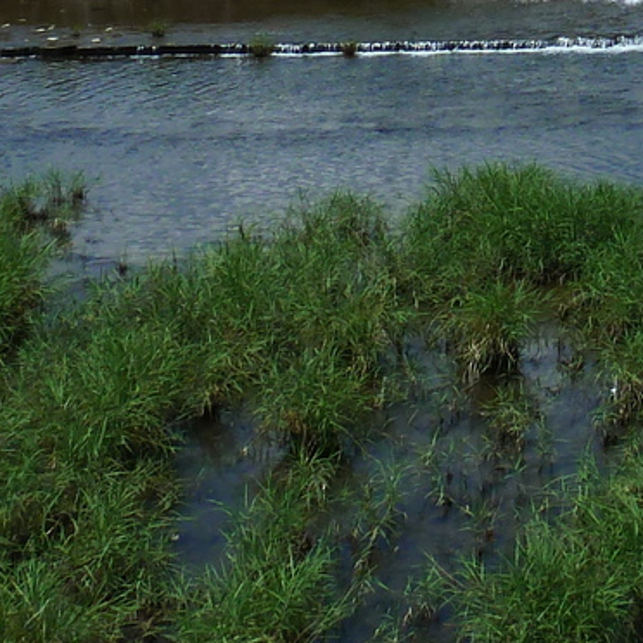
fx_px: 1996
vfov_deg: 16.7
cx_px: 641
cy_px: -318
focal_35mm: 95
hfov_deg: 17.9
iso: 80
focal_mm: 4.1
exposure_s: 1/400
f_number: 5.6
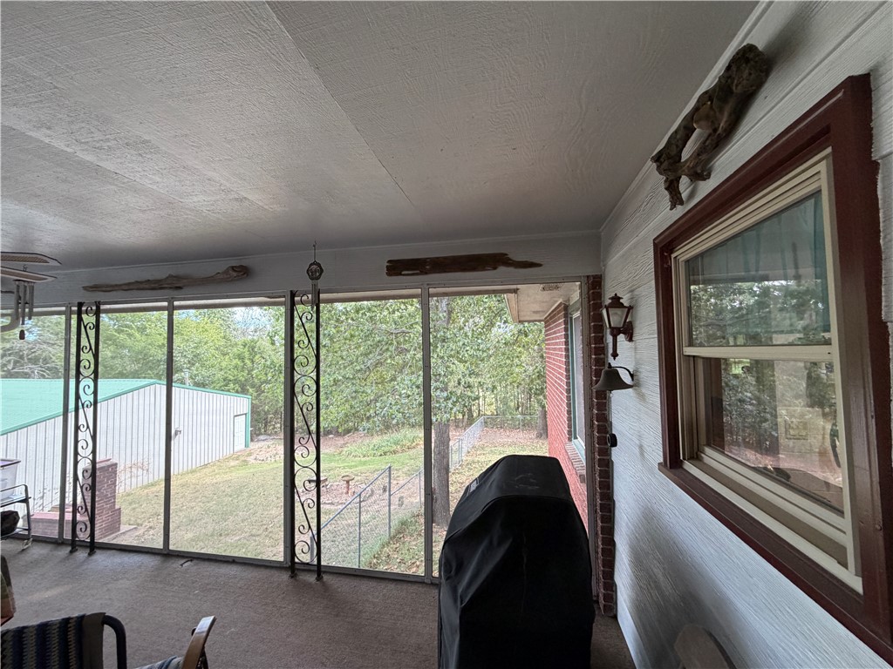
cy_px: 334
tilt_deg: +1.8
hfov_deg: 102.1
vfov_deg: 85.7
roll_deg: +2.8
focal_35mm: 14
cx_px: 446
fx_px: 361
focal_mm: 2.22
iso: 200
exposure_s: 1/120
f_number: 2.2
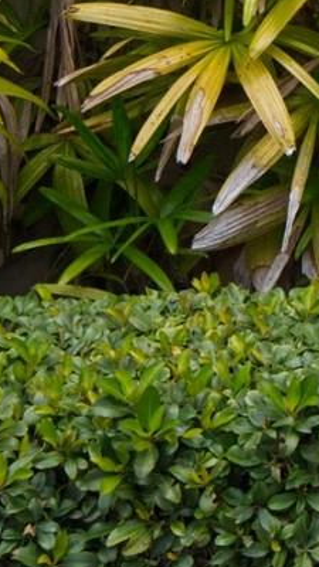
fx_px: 2361
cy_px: -230
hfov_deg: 6.8
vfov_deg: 13.1
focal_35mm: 157
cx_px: 1056
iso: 1600
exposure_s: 1/800
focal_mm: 18
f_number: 9
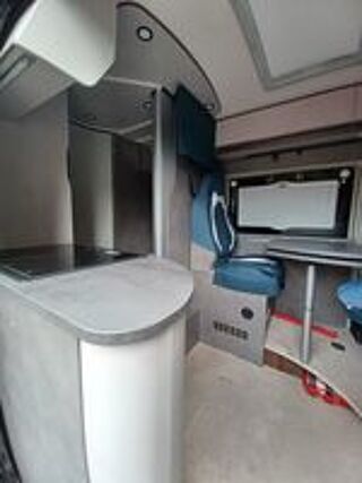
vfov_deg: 106.2
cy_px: 242
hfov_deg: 89.9
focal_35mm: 13
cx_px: 181
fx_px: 181
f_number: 2.2
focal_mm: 1.42
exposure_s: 1/100
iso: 64
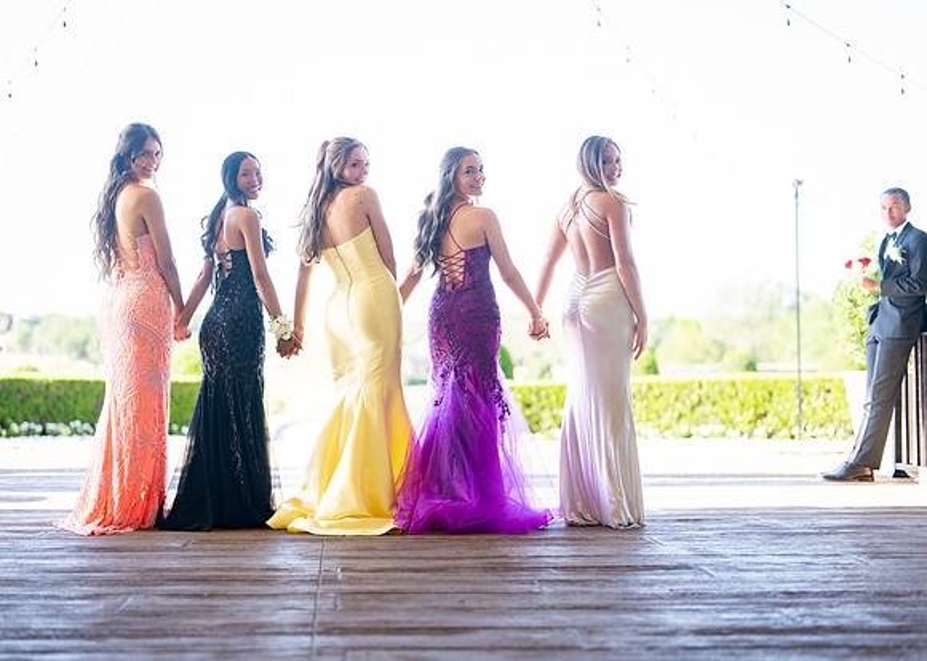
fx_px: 1402
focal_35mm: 53
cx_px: 428
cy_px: 331
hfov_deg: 36.6
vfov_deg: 26.6
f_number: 1.3
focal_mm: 50
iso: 160
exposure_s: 1/640
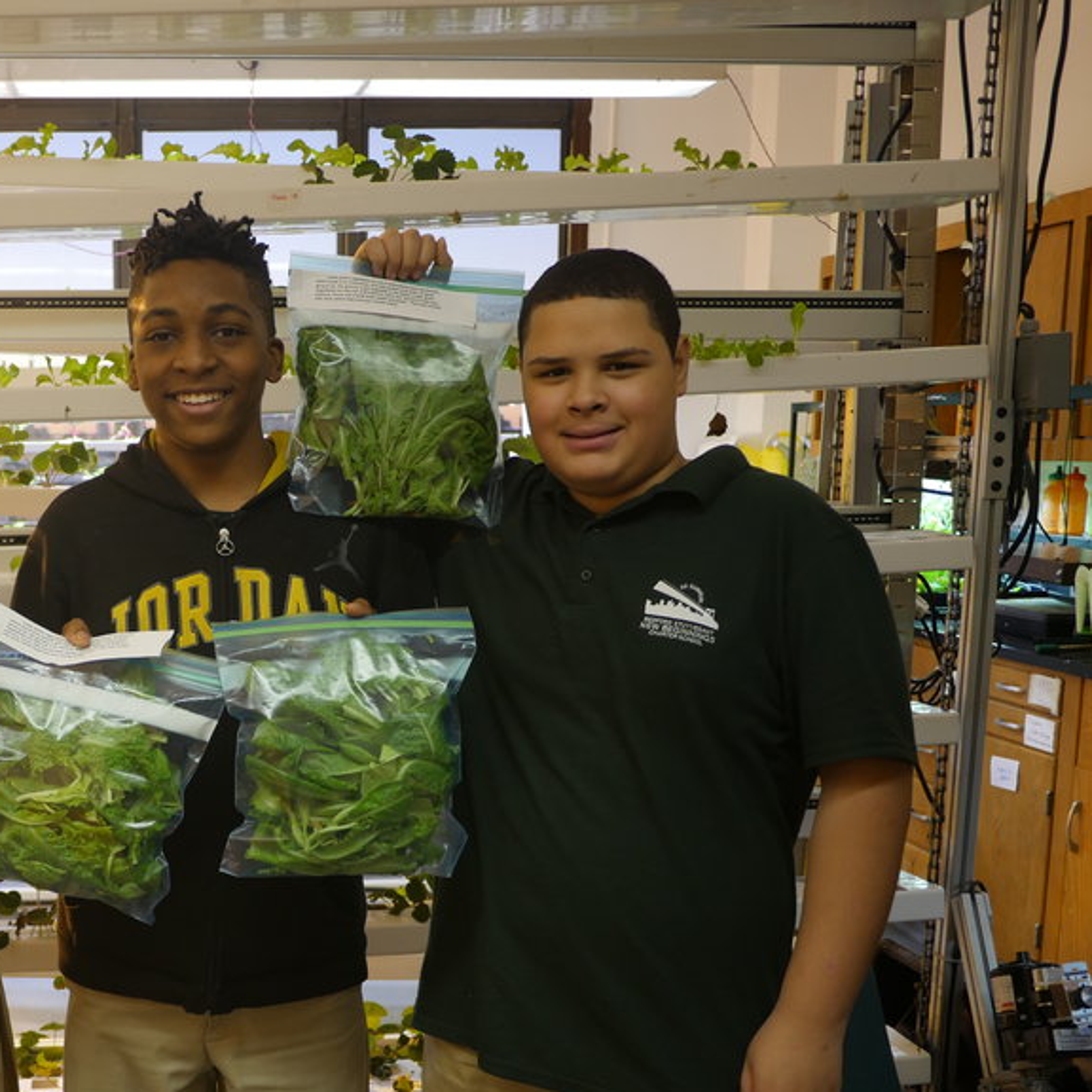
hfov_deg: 36.5
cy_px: 724
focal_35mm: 44
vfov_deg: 37.9
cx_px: 155
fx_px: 1570
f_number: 2.5
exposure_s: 1/60
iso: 500
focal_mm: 14
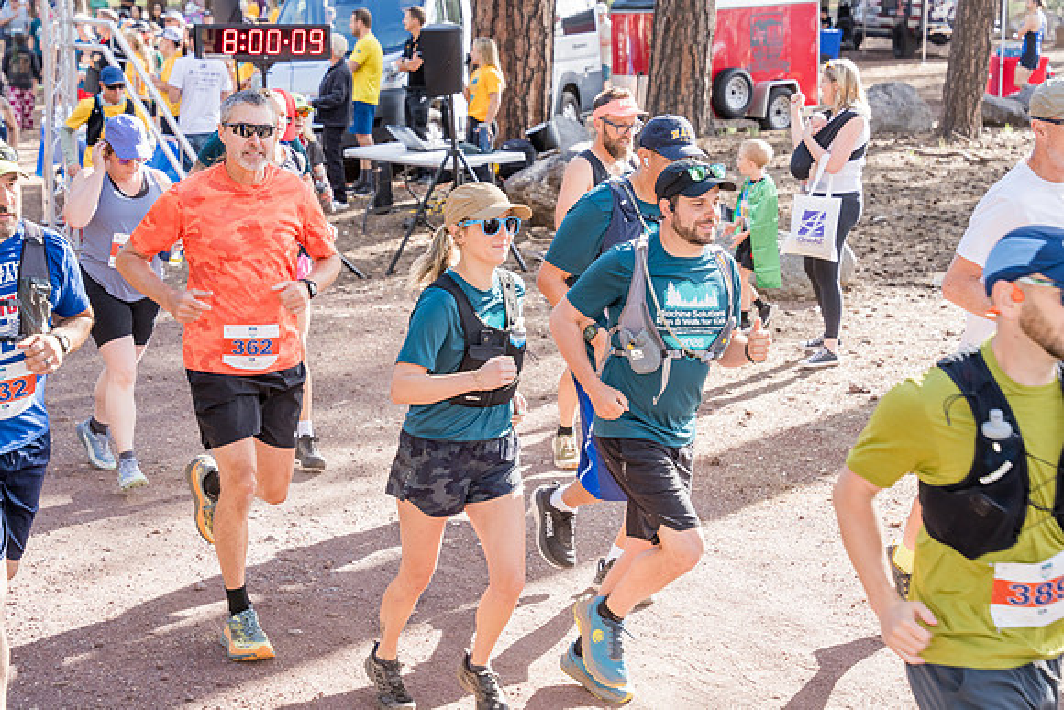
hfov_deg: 28.8
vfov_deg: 19.5
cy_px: 355
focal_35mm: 70
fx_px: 2069
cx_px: 532
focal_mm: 70
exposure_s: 1/400
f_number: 5
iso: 800
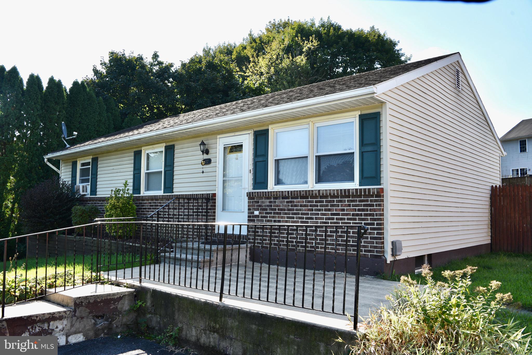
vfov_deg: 46.4
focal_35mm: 28
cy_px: 178
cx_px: 266
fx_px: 414
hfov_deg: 65.5
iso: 220
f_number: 8
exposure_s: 1/250
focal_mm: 28
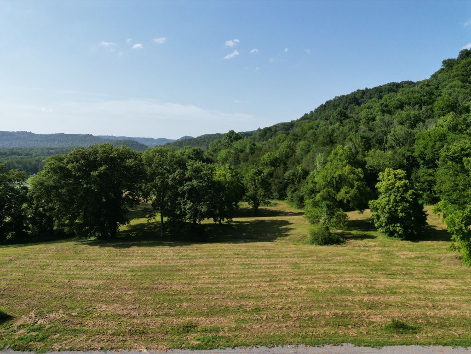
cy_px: 177
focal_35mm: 24
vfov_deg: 56.8
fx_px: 327
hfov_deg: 71.6
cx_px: 236
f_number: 1.7
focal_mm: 6.72
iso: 120
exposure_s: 1/3200
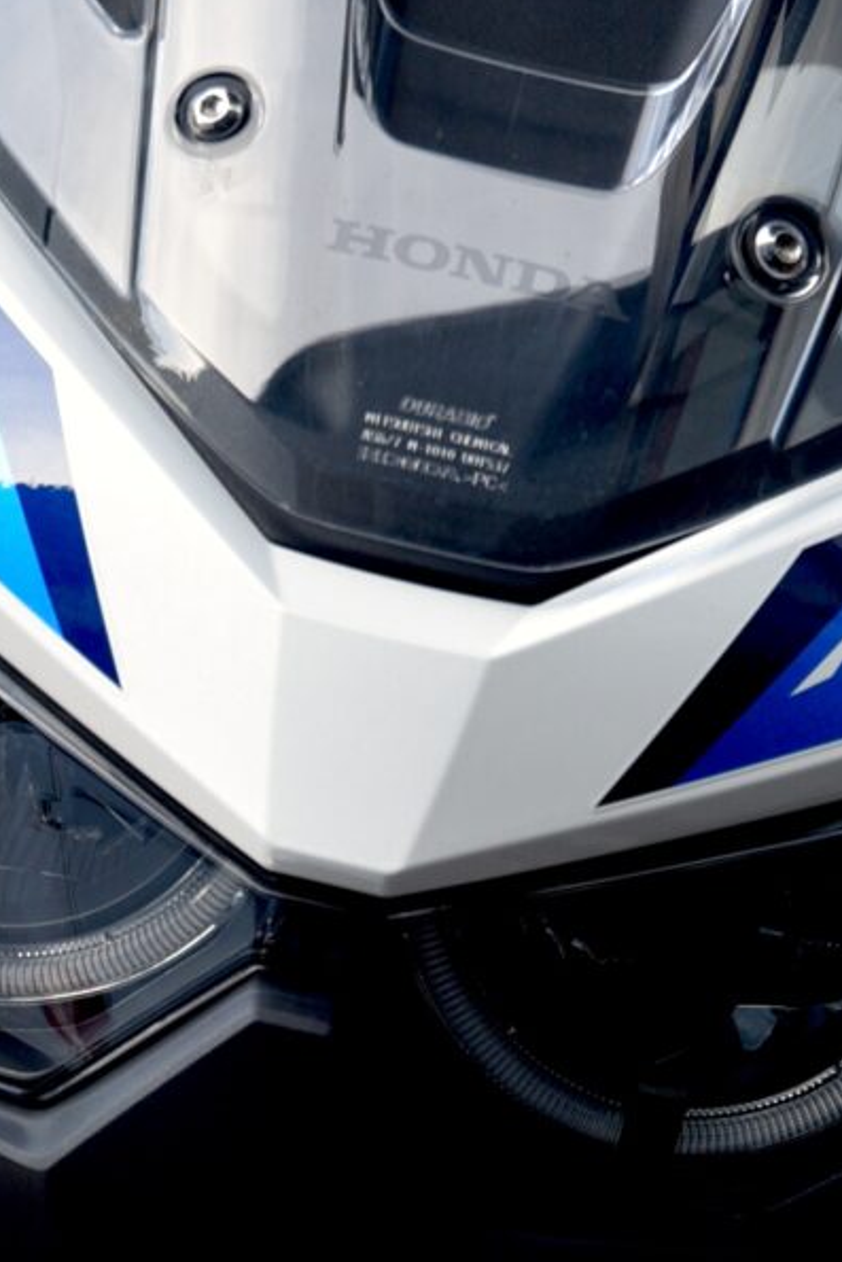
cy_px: 1807
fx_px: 8450
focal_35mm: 241
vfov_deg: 8.4
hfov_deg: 5.7
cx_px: 313
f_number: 5.6
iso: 200
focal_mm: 56
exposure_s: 1/125
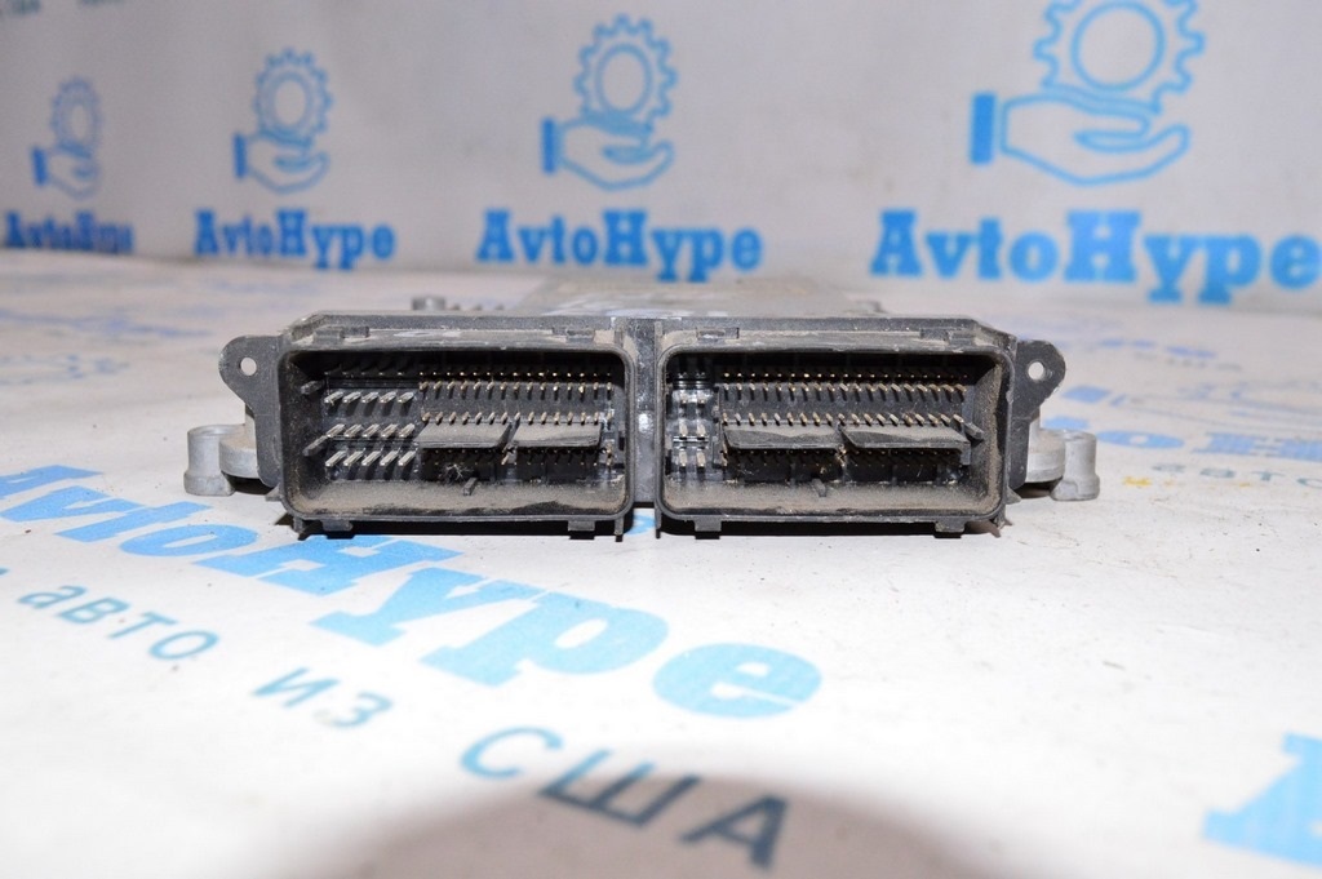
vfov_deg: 39.9
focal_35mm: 33
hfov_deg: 57.3
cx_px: 661
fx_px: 1211
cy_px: 440
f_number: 8
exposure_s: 1/160
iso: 1600
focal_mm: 22
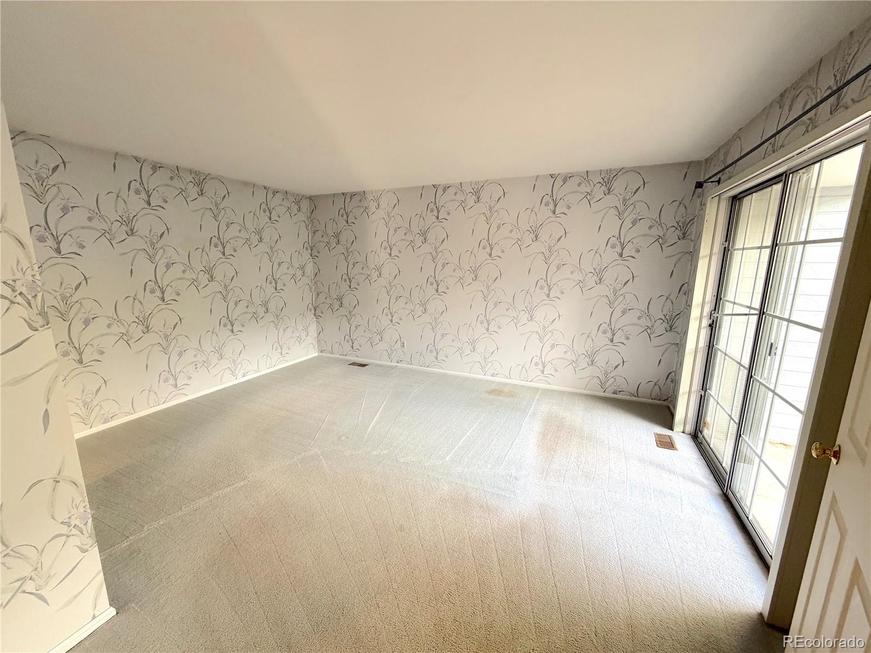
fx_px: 352
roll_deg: +0.0
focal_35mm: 14
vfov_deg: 85.7
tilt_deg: -10.7
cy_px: 326
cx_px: 436
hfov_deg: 102.1
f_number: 2.2
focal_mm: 2.22
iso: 200
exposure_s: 1/60
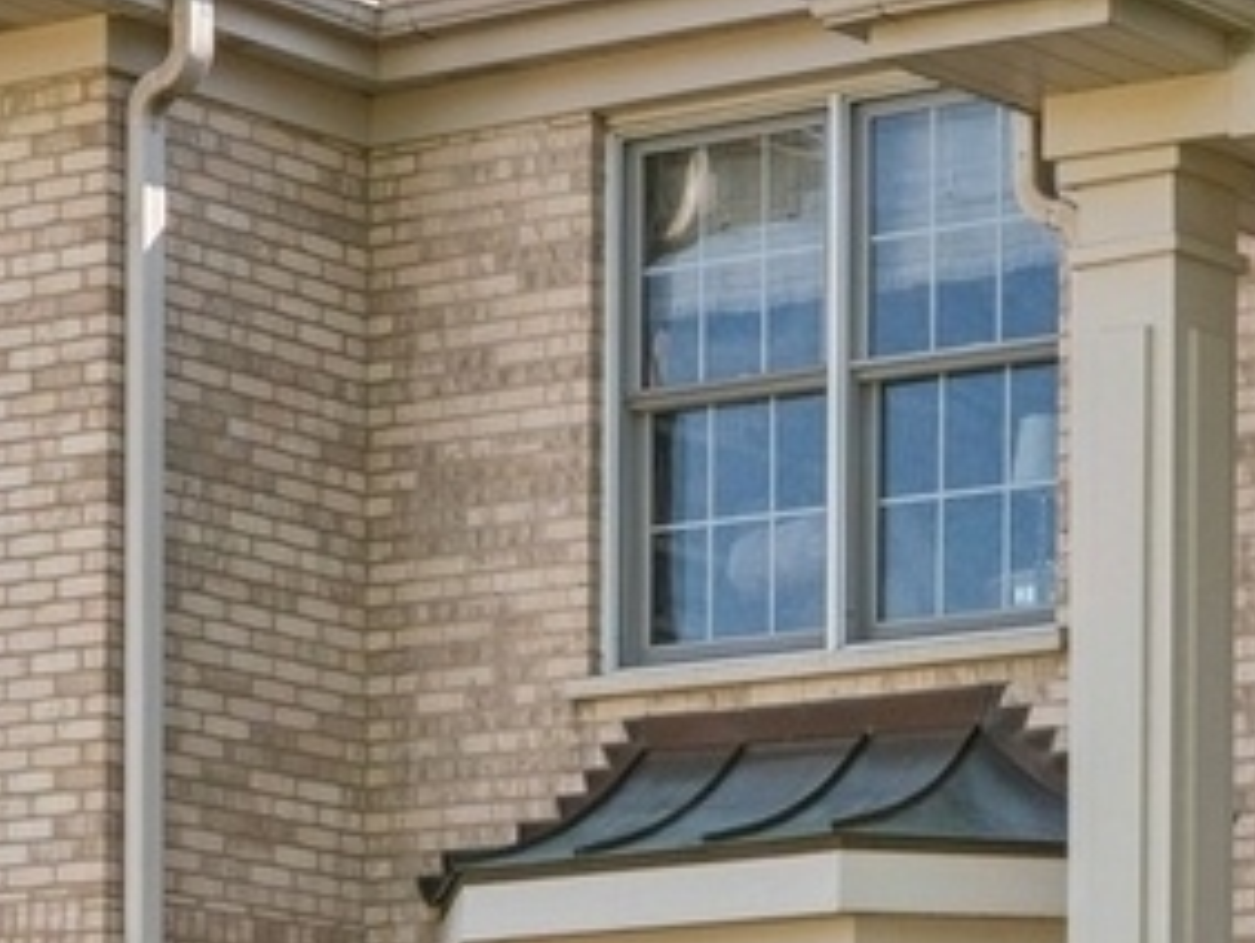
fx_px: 5108
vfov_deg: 10.5
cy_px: 899
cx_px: 1251
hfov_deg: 13.8
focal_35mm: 141
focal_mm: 25.5
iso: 200
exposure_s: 1/125
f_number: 9
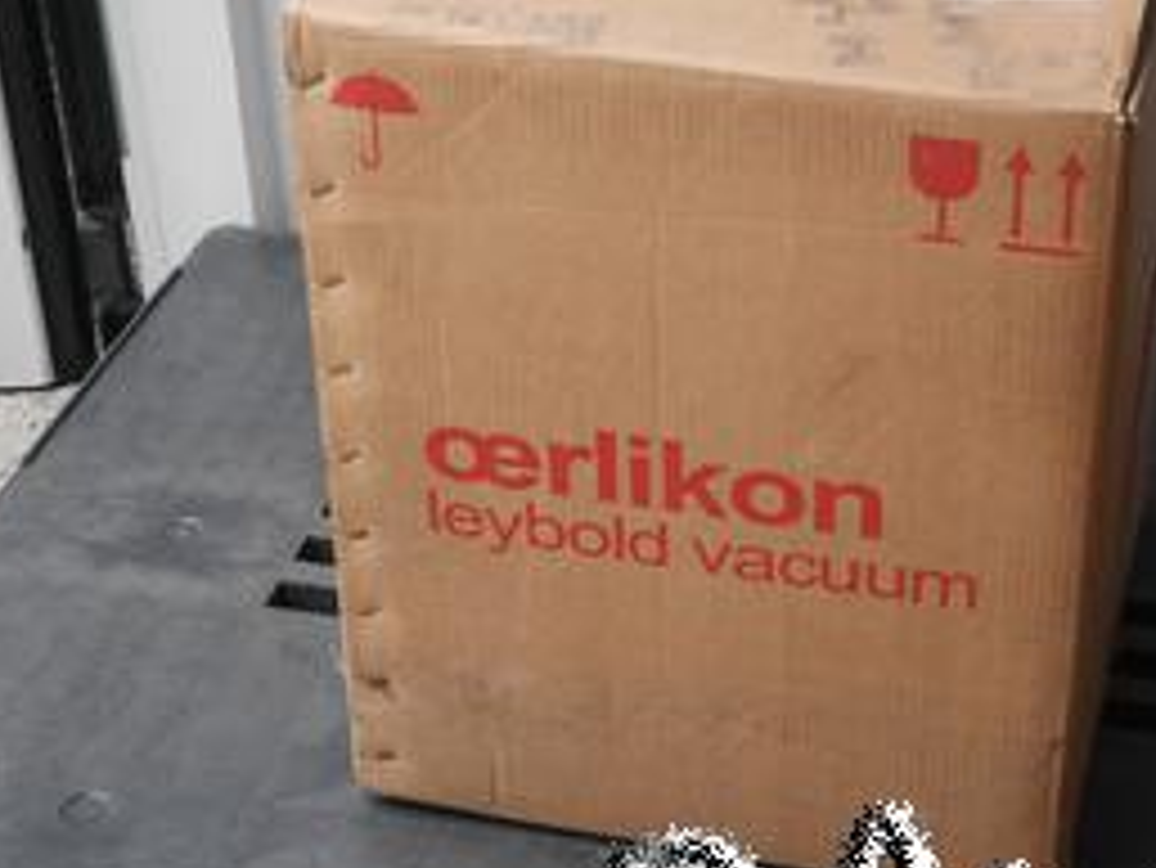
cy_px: 382
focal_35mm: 81
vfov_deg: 18.2
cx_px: 778
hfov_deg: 24.0
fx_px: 2706
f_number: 8
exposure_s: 1/200
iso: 3200
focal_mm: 26
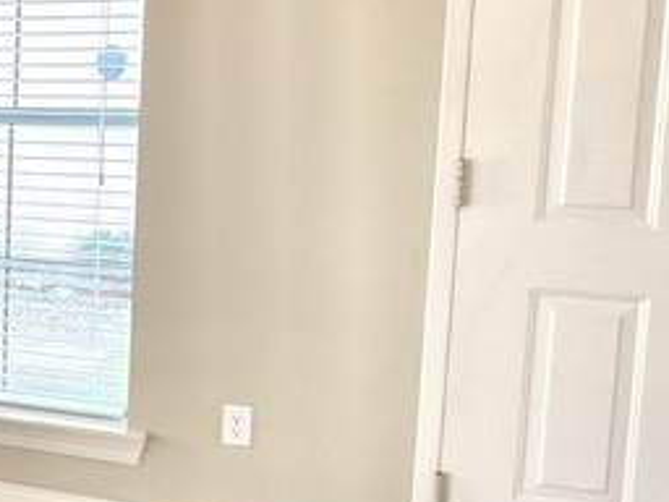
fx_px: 1353
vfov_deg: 21.0
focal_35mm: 70
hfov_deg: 21.4
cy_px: 207
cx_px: -436
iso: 64
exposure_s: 1/30
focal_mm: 2.22
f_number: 2.2
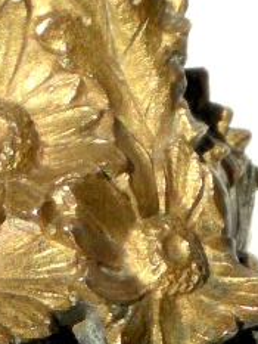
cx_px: -240
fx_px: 9095
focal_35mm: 916
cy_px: 337
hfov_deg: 1.6
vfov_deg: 2.2
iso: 80
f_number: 5.6
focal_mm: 28.9
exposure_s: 1/750
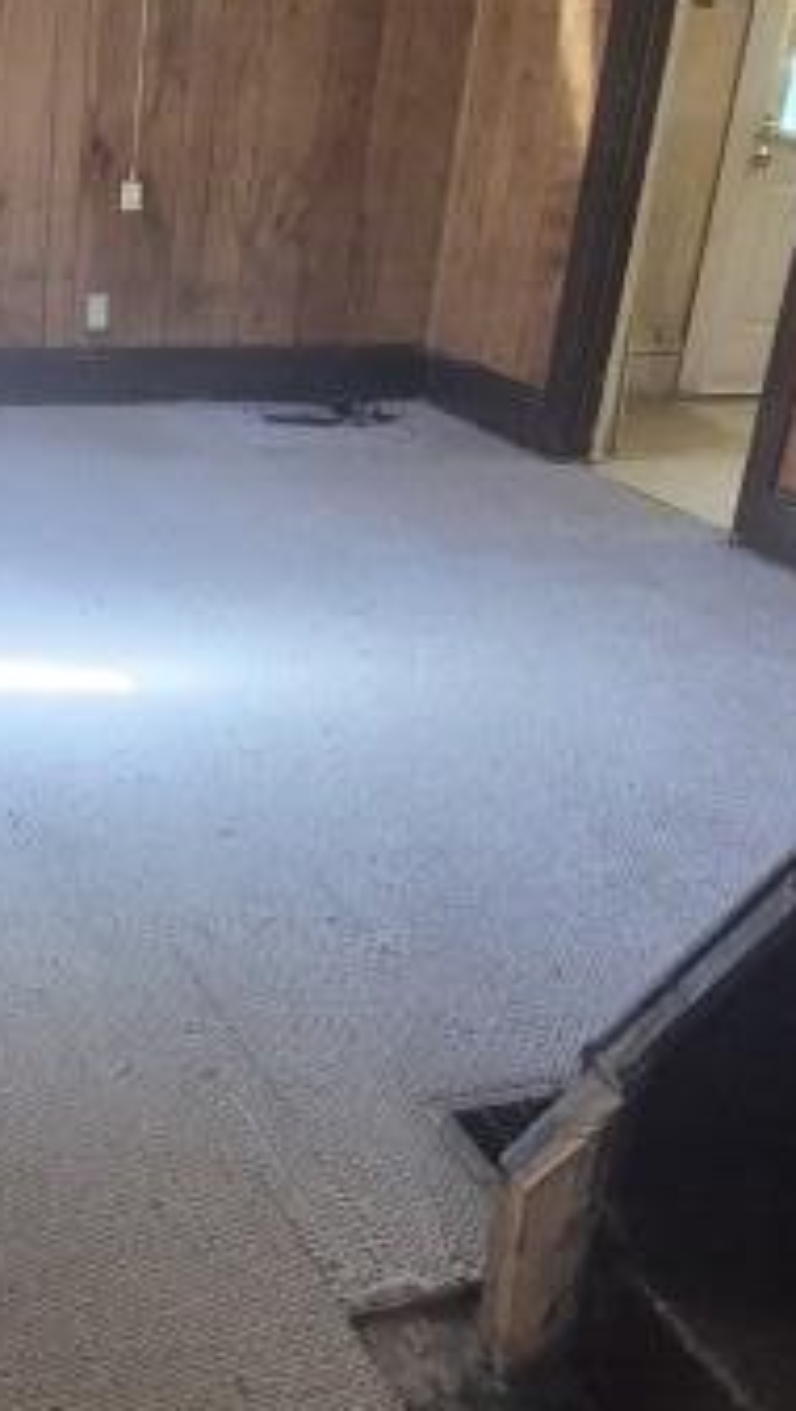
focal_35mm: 43
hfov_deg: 26.6
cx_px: 42
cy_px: 716
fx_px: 1611
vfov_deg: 47.3
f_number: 2.2
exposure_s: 1/60
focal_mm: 1.74
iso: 640
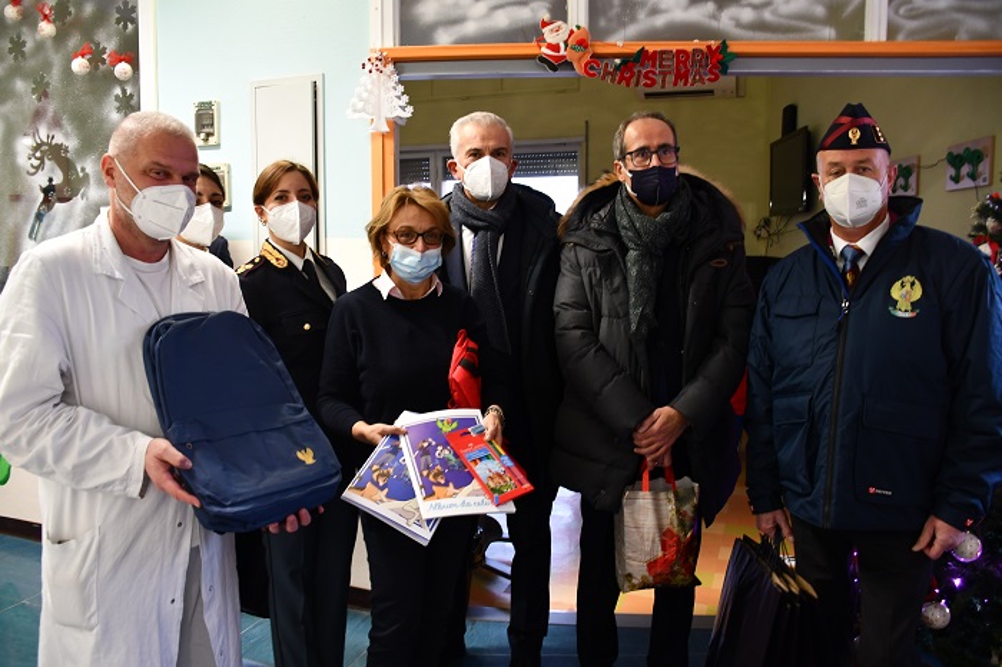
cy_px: 334
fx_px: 751
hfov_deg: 67.4
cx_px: 501
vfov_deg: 47.9
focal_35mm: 27
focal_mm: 18
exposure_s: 1/13
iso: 800
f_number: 3.5
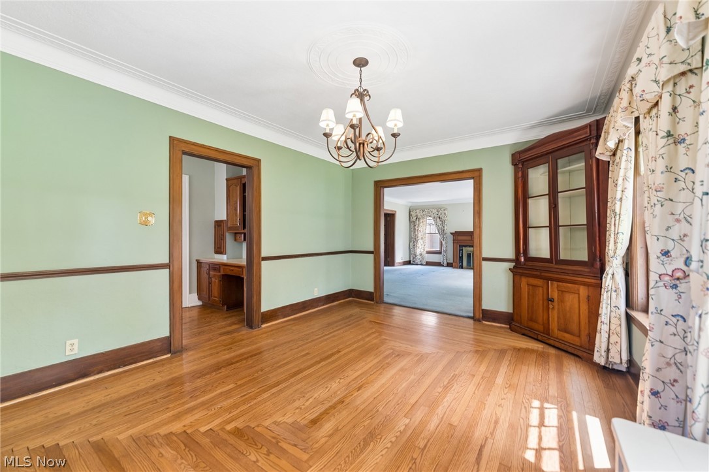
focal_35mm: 14
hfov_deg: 104.3
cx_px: 354
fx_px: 276
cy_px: 236
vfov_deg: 81.2
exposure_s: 1/60
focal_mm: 14
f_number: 2.8
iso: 200
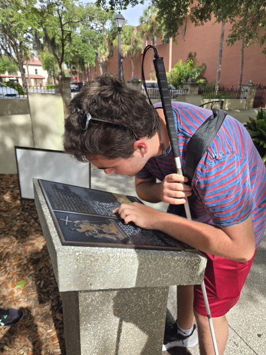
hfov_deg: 58.9
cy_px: 178
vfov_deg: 73.9
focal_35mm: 23
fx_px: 236
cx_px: 133
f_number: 1.8
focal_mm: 5.4
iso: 25
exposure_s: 1/682
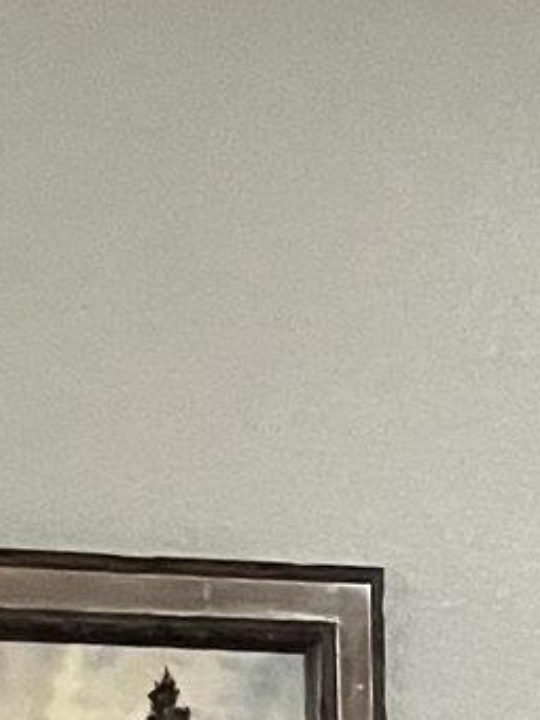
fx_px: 3661
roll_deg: +0.0
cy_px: 1675
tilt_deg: -9.8
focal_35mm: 176
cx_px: 853
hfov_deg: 8.2
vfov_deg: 10.0
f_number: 1.6
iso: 640
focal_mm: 5.1
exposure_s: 1/40
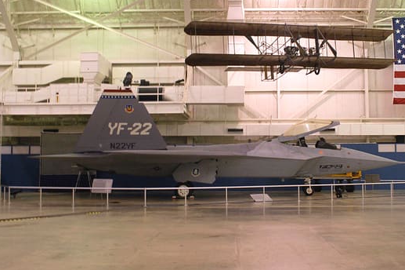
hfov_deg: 38.0
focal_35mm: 52
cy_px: 115
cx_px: 247
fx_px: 585
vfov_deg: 25.9
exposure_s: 1/13
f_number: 3.5
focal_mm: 28
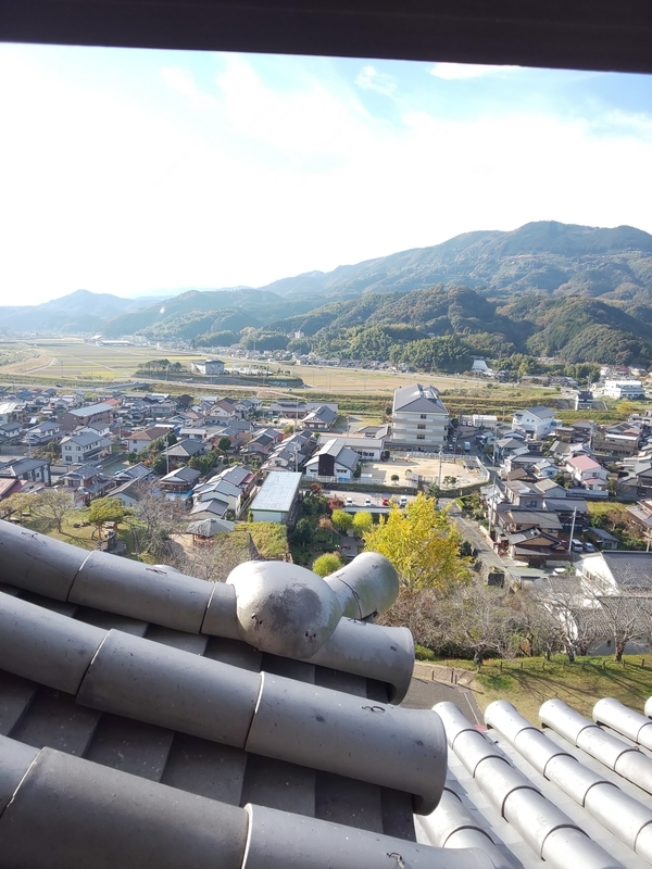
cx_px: 326
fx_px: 502
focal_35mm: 20
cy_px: 434
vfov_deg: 81.7
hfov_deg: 66.0
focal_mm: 3.45
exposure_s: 1/370
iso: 28
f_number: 1.94
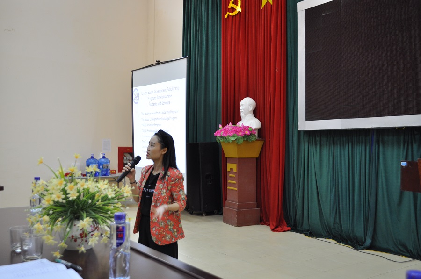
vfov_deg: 36.8
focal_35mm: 36
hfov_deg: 53.2
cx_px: 210
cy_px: 140
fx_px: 420
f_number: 4.5
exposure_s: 1/25
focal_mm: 24
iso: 500
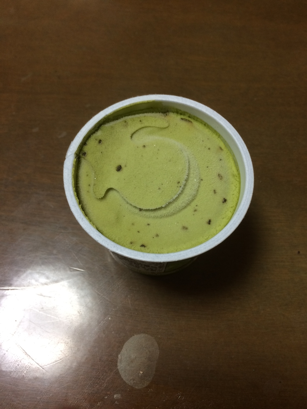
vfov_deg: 61.7
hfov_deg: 48.2
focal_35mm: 29
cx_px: 154
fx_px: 343
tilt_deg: -65.7
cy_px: 204
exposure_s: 1/30
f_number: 2.2
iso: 100
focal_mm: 4.15
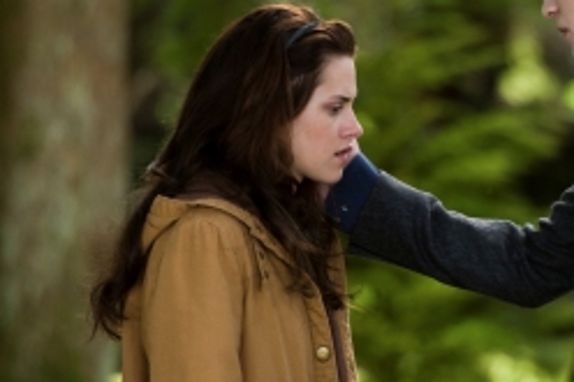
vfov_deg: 3.8
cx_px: 509
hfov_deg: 5.7
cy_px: 162
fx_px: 5784
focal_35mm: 363
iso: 500
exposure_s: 1/160
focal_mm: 200
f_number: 4
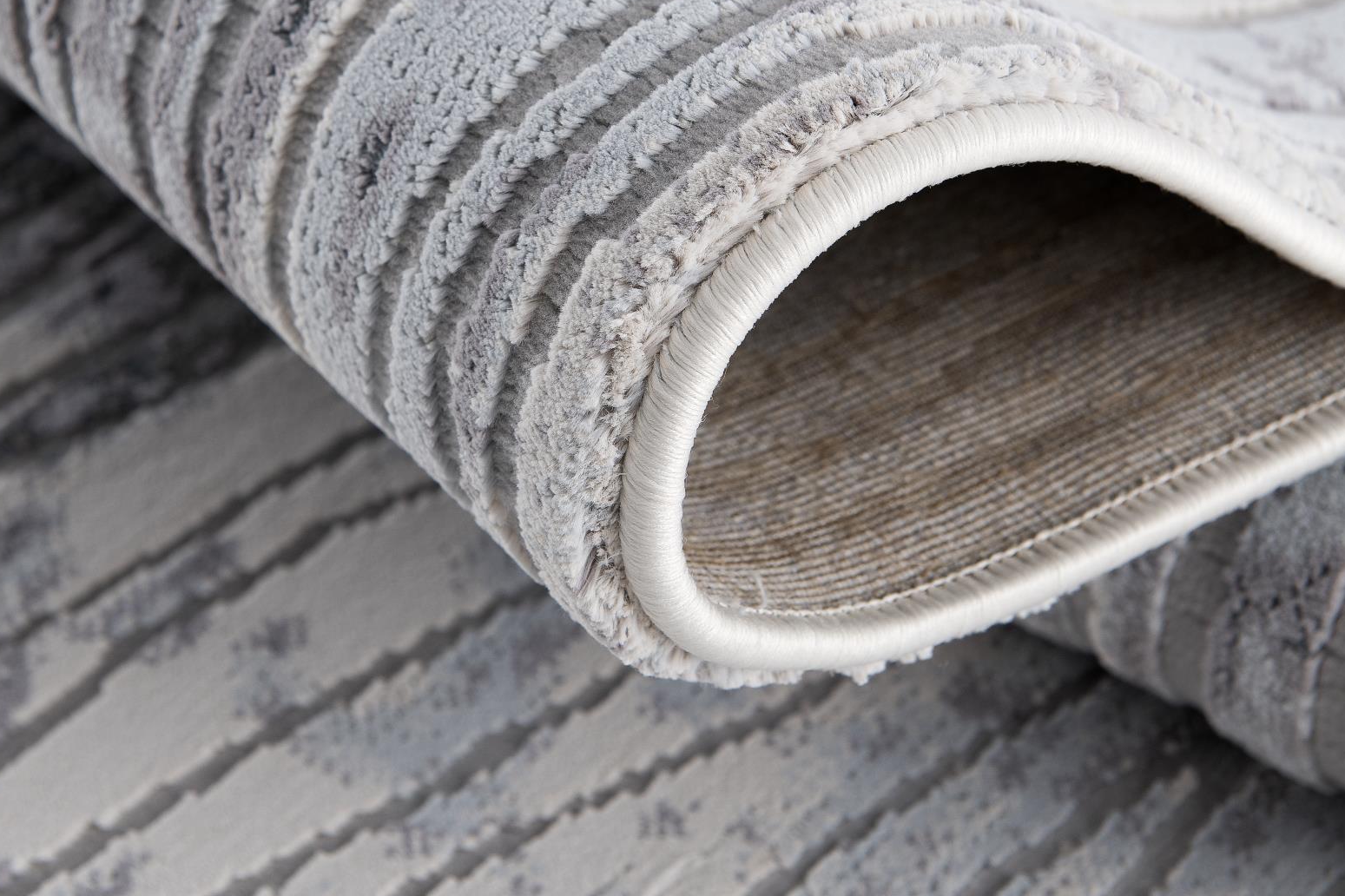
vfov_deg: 12.1
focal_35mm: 113
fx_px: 4221
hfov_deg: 18.1
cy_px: 216
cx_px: 616
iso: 100
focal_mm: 70
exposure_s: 1/160
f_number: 9
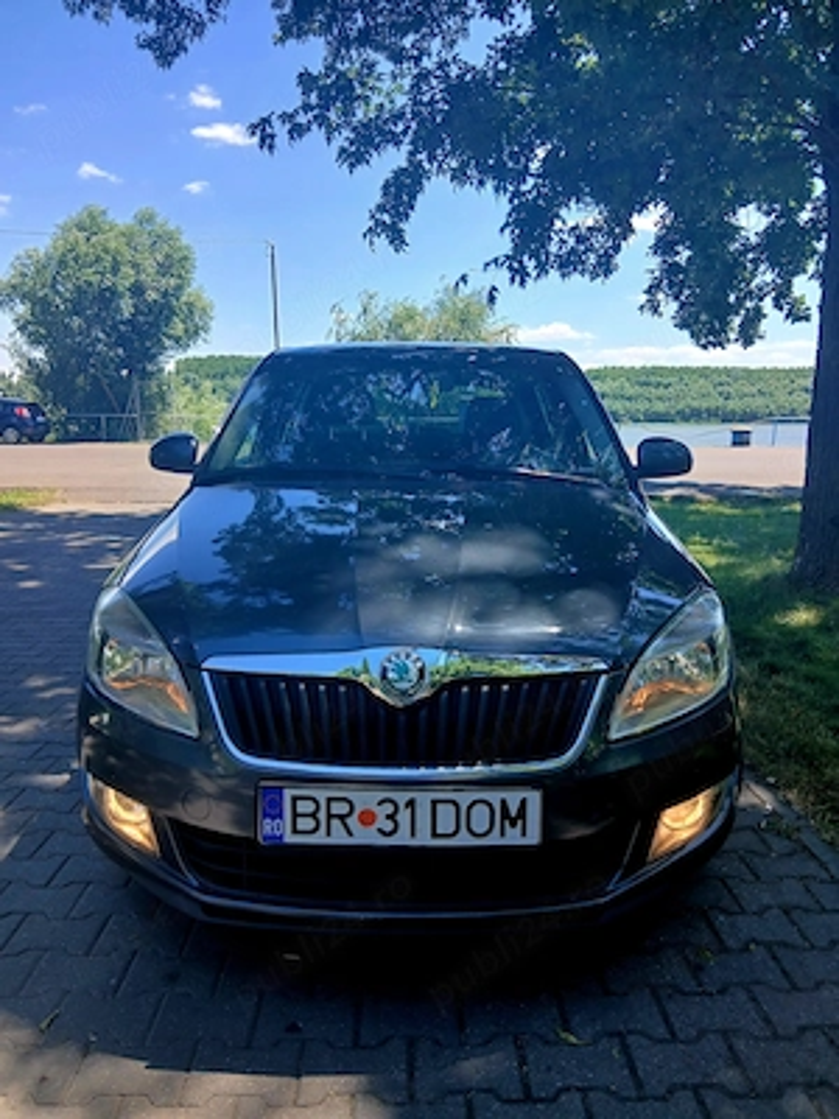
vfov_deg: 67.3
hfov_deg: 53.1
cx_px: 420
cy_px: 560
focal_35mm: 26
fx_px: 840
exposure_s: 1/196
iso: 20
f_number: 1.8
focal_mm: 3.98
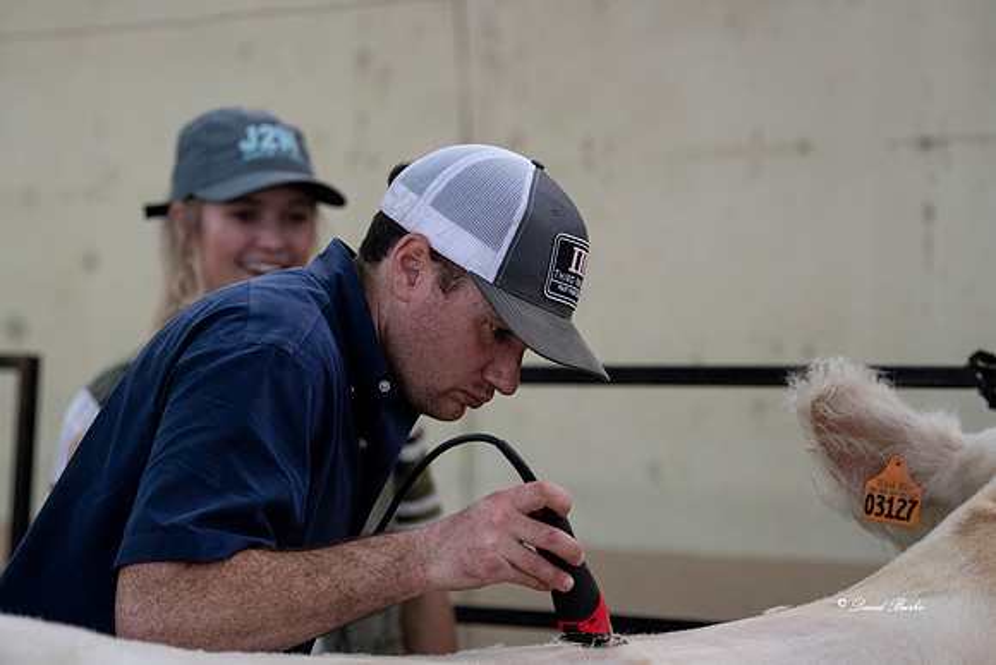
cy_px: 332
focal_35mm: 188
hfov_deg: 11.0
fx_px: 5188
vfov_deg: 7.3
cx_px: 498
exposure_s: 1/500
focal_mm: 125
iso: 1800
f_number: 2.8
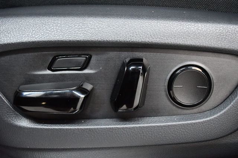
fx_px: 258
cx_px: 119
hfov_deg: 49.6
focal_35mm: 39
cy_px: 79
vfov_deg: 34.2
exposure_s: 1/60
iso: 9000
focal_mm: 26
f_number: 4.2
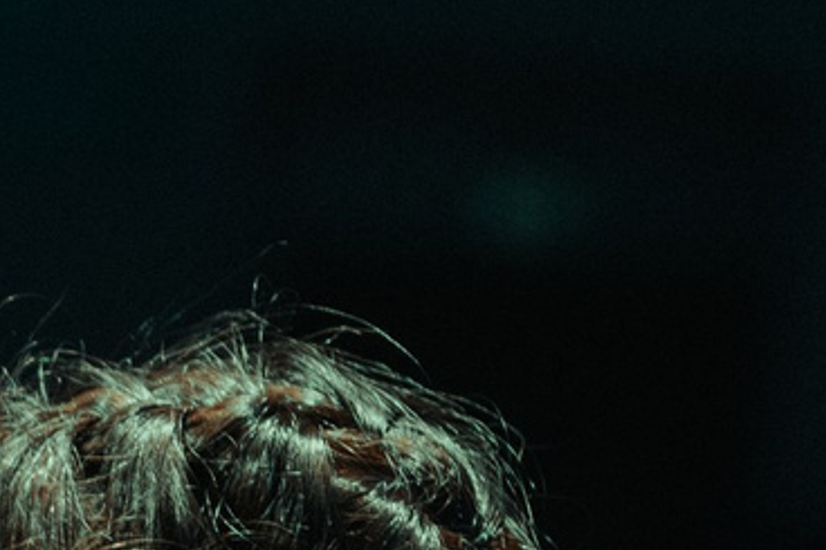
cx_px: -276
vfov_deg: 2.8
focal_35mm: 487
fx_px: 11168
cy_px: 1097
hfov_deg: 4.2
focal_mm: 70
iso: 2500
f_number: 4
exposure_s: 1/320
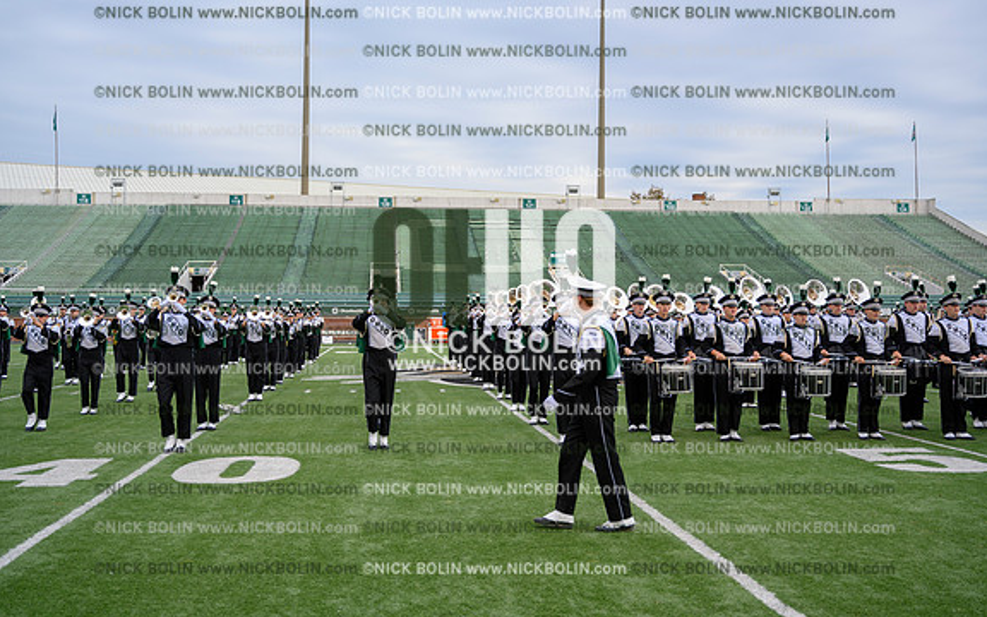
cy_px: 291
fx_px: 1022
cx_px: 494
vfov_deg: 33.6
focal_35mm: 38
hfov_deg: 51.5
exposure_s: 1/320
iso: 125
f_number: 4
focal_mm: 37
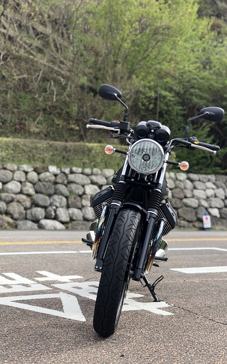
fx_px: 564
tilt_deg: +3.6
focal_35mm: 57
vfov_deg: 35.7
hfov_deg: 22.7
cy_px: 178
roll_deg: -2.3
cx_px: 124
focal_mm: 6
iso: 16
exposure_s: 1/212
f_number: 2.4
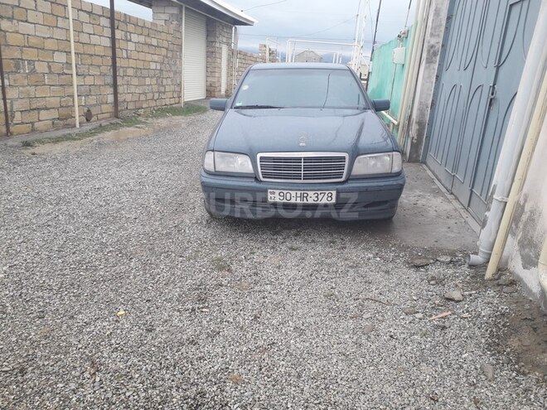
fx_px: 427
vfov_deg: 51.4
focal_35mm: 27
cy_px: 205
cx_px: 274
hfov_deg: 65.3
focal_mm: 3.6
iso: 40
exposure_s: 1/102
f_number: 1.9
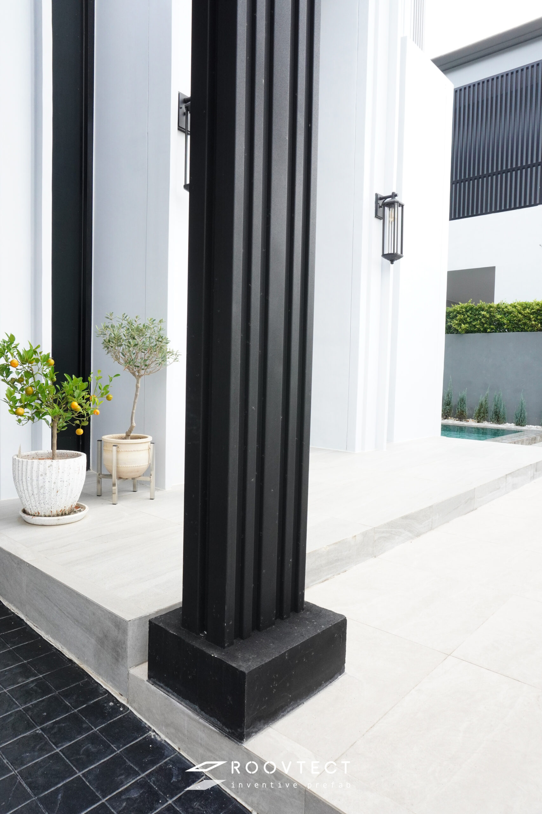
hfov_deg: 53.1
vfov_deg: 73.7
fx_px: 542
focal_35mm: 24
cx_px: 271
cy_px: 407
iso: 800
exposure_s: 1/160
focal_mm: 16
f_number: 11
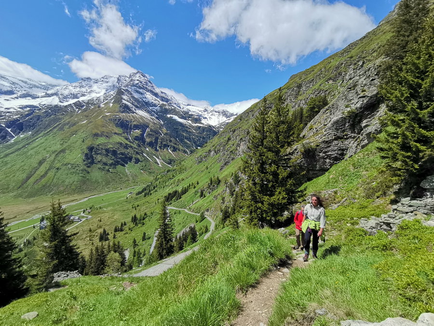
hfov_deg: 91.0
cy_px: 163
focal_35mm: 17
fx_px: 213
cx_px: 217
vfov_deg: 74.7
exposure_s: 1/2551
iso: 50
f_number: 2.4
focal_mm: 1.78
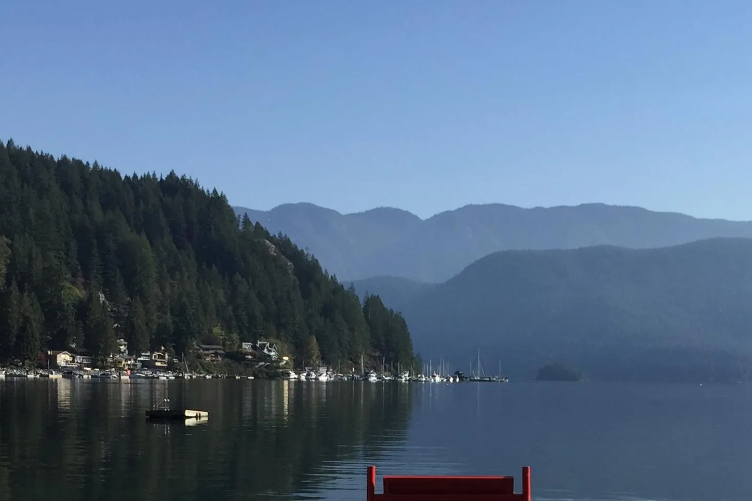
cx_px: 601
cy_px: 490
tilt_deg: -3.4
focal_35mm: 64
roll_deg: -2.7
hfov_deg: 30.7
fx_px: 1337
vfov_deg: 20.6
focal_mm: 4.15
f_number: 2.2
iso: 32
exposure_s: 1/1883
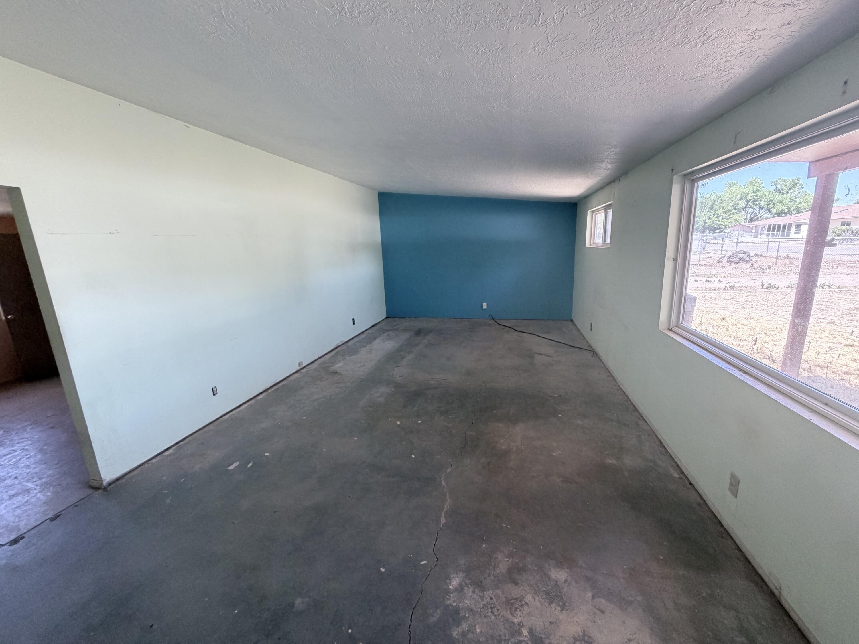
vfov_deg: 85.7
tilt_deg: -11.3
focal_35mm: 14
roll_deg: +2.7
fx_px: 347
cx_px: 430
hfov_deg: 102.1
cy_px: 322
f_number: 2.2
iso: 320
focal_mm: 2.22
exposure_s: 1/121
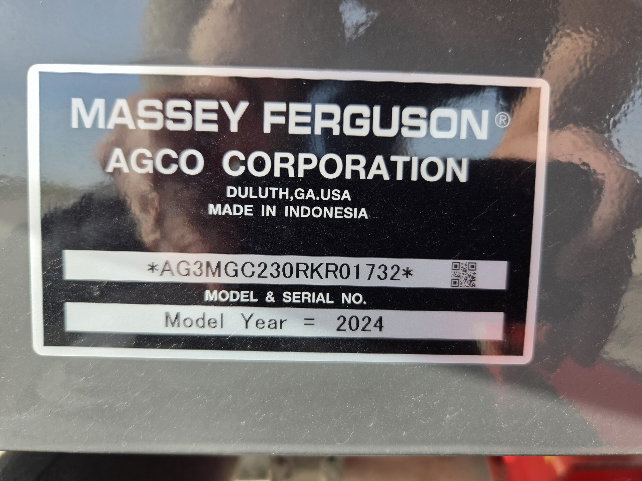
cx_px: 321
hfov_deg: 73.9
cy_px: 240
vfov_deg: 58.9
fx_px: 427
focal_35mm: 23
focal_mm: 5.4
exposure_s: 1/724
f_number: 1.8
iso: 80
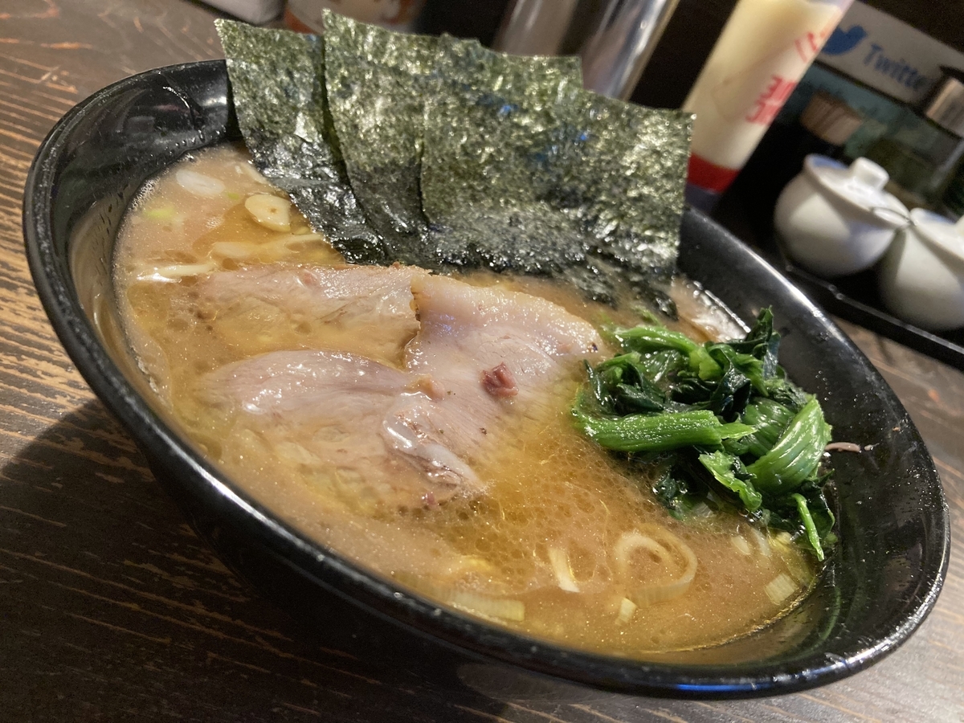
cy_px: 362
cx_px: 482
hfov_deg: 63.4
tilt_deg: -32.8
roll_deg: -26.4
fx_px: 780
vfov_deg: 49.7
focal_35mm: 28
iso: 250
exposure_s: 1/33
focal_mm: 3.99
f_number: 1.8
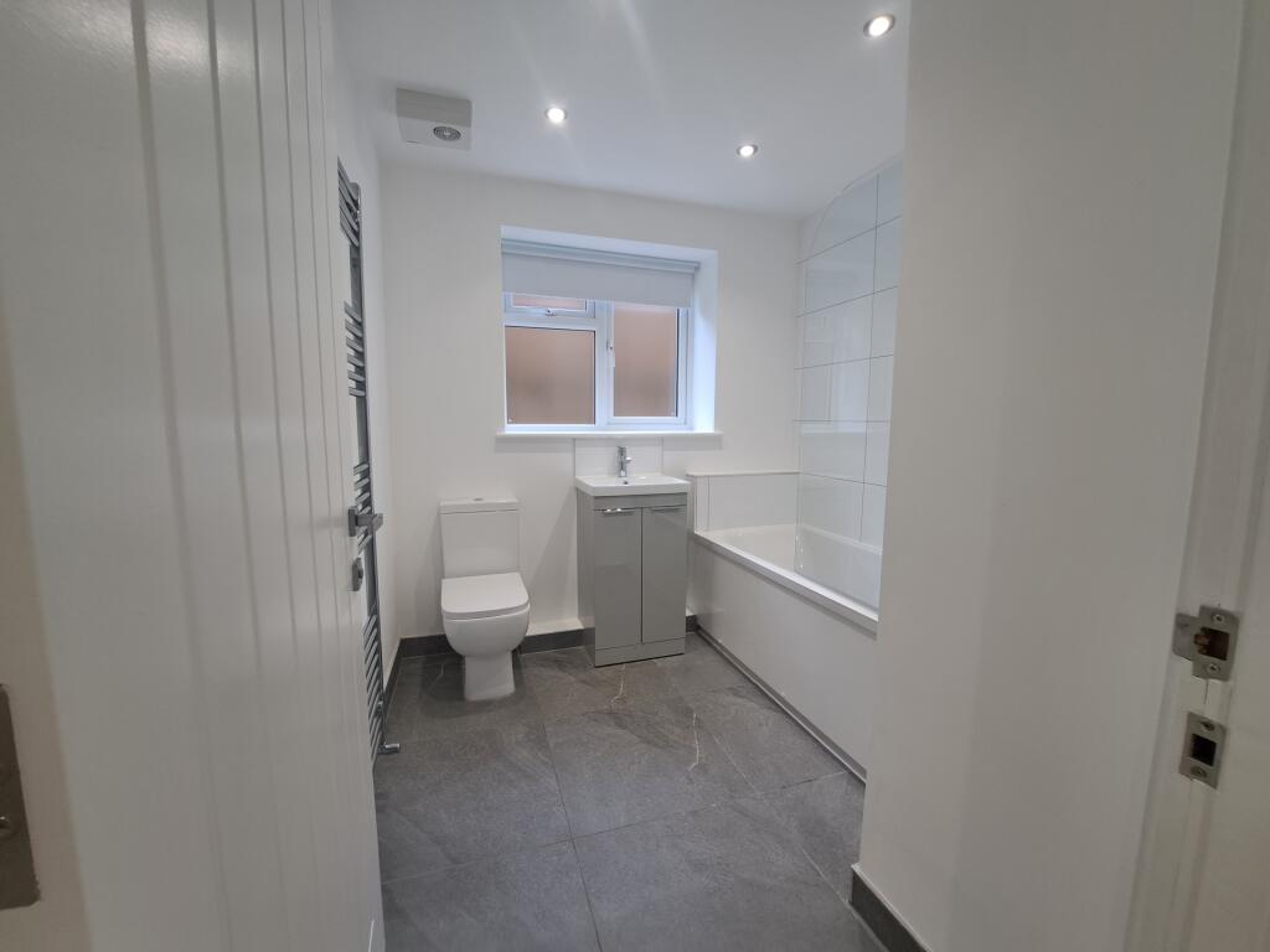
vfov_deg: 89.9
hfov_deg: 106.2
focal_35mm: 13
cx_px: 635
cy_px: 476
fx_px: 477
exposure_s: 1/50
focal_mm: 1.74
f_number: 2.2
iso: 64
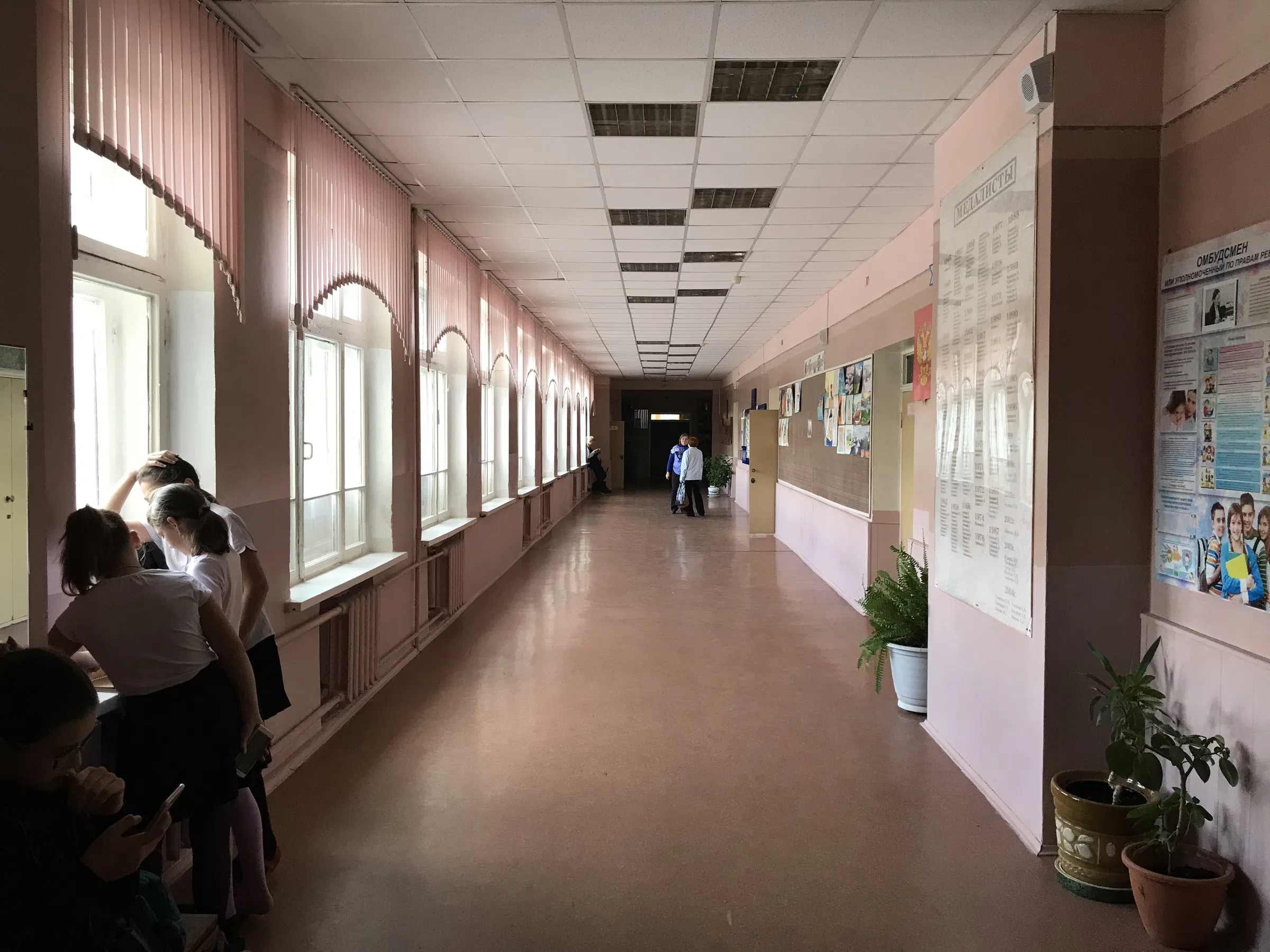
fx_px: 1027
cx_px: 635
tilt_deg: -1.7
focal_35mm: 28
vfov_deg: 49.7
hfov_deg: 63.4
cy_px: 476
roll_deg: +0.1
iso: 32
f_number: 1.8
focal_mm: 3.99
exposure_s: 1/20
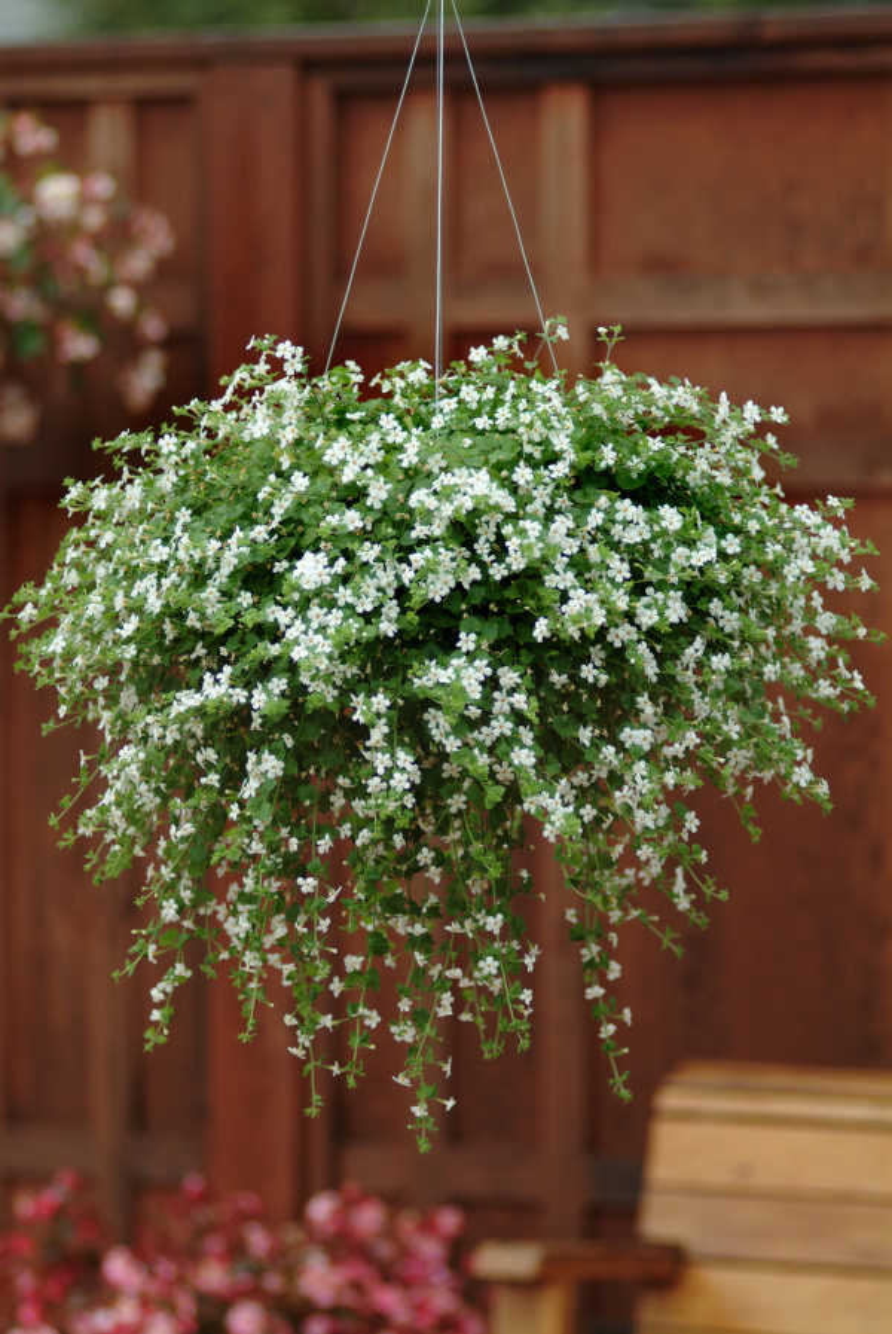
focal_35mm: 189
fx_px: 7008
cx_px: 446
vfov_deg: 10.9
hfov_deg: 7.3
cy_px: 667
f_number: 2.8
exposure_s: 1/500
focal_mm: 126
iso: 100
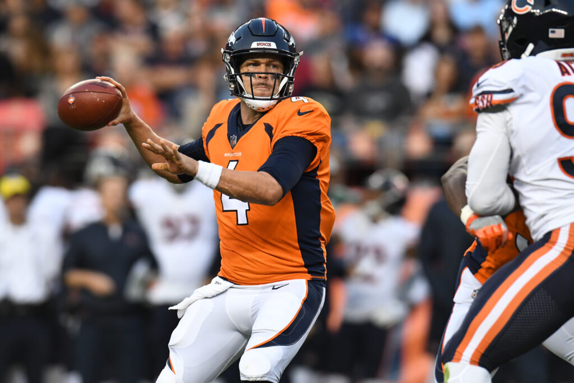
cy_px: 192
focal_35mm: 600
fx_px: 9567
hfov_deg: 3.4
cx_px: 287
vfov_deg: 2.3
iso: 2500
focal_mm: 400
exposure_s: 1/2000
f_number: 4
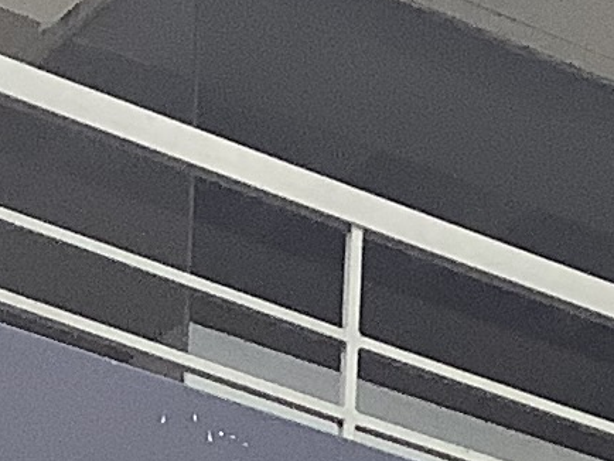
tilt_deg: +10.8
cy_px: 1486
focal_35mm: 233
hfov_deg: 8.5
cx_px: 512
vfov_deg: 5.8
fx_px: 4135
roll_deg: -0.8
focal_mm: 3.3
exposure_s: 1/100
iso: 64
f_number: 2.4
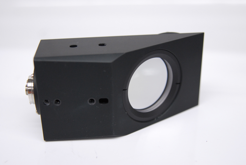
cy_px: 82
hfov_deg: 37.8
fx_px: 359
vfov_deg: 25.8
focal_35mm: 52
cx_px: 123
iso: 800
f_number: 3.2
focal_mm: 35
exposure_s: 1/160
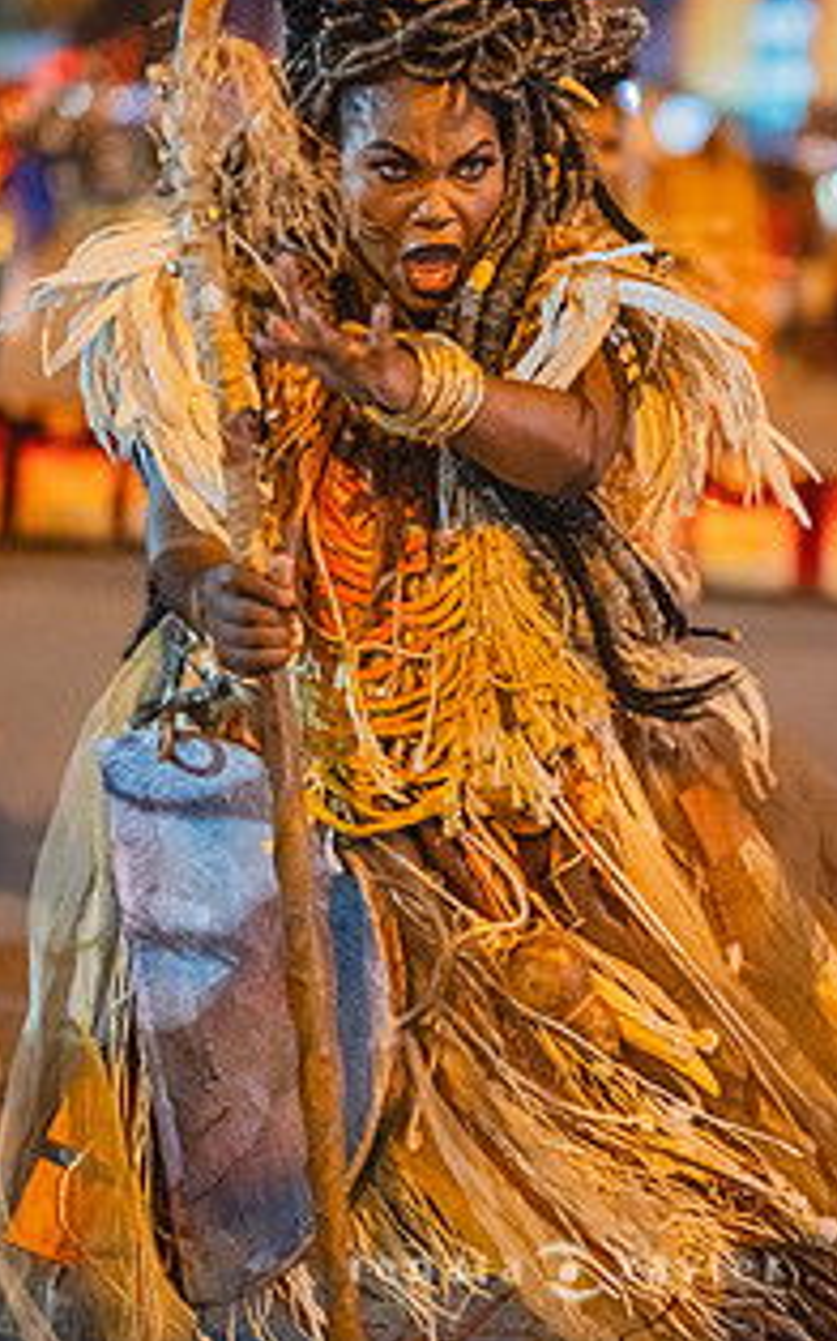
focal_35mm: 73
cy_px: 384
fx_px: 2667
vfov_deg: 27.9
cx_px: 559
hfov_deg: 17.8
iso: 6400
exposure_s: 1/320
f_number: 1.2
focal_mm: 50
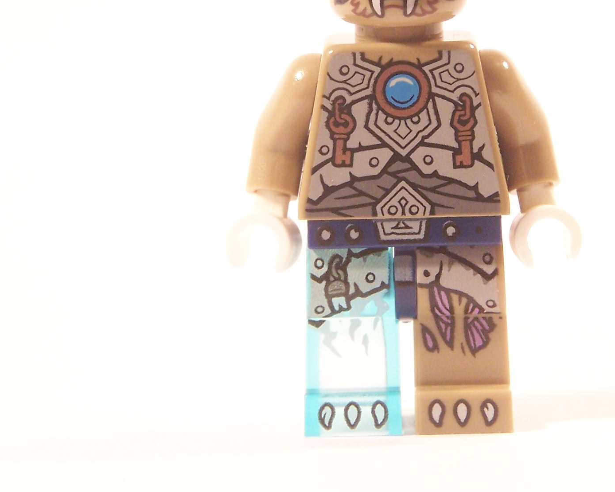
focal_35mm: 212
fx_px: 3858
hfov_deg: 9.1
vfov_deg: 7.3
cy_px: 130
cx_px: 421
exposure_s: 1/20
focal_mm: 19.4
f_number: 3.2
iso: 200
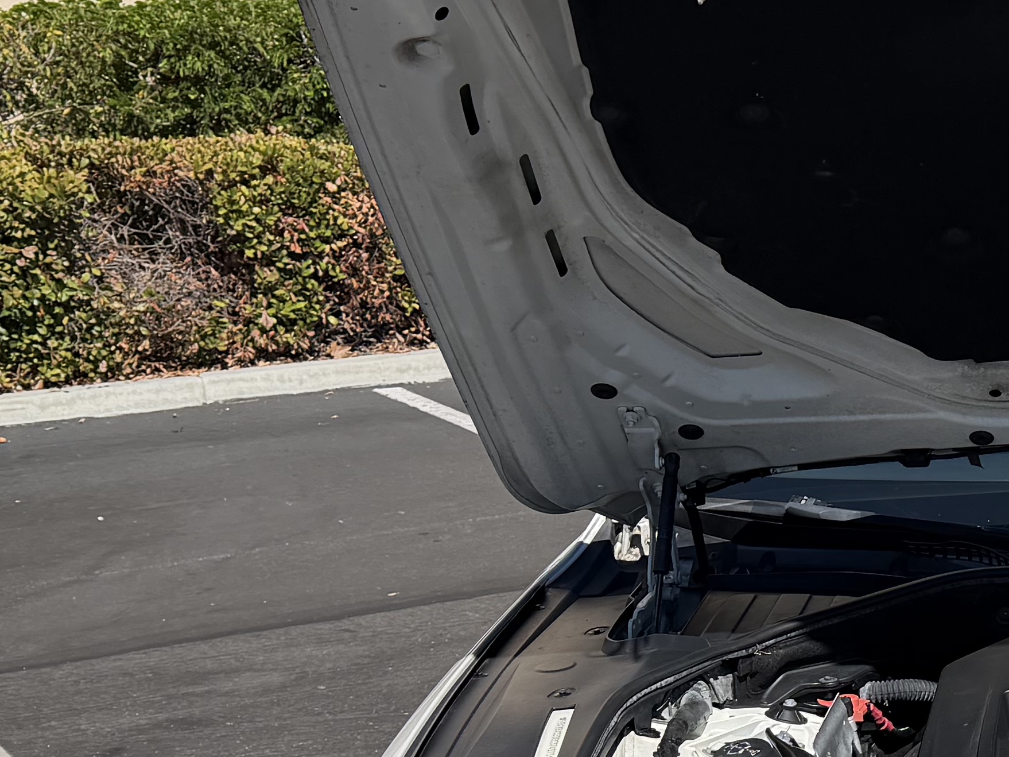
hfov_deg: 23.5
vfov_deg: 18.6
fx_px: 2273
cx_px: 1108
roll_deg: +0.3
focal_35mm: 78
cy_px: 677
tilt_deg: -15.9
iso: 100
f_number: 1.78
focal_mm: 6.76
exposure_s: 1/6173
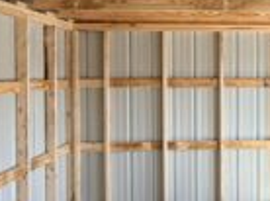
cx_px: 276
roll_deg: +0.8
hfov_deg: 29.4
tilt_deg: -0.8
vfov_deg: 23.9
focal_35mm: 61
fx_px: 475
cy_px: 80
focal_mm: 2.22
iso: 64
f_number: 2.2
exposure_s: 1/142
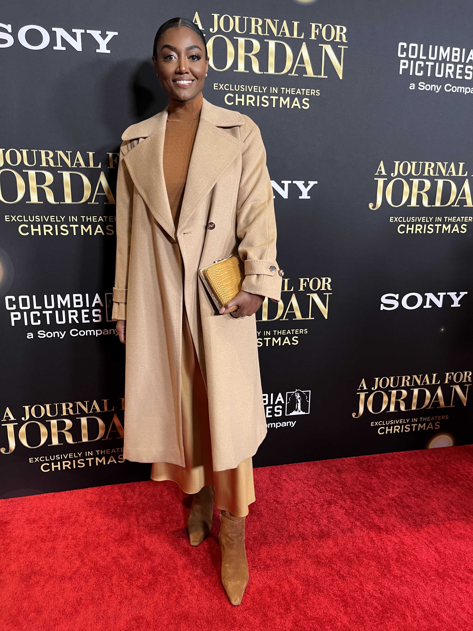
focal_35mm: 26
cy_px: 316
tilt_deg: -10.6
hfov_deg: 53.1
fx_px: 474
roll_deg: -0.8
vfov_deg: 67.3
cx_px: 236
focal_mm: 5.1
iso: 160
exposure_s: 1/60
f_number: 1.6
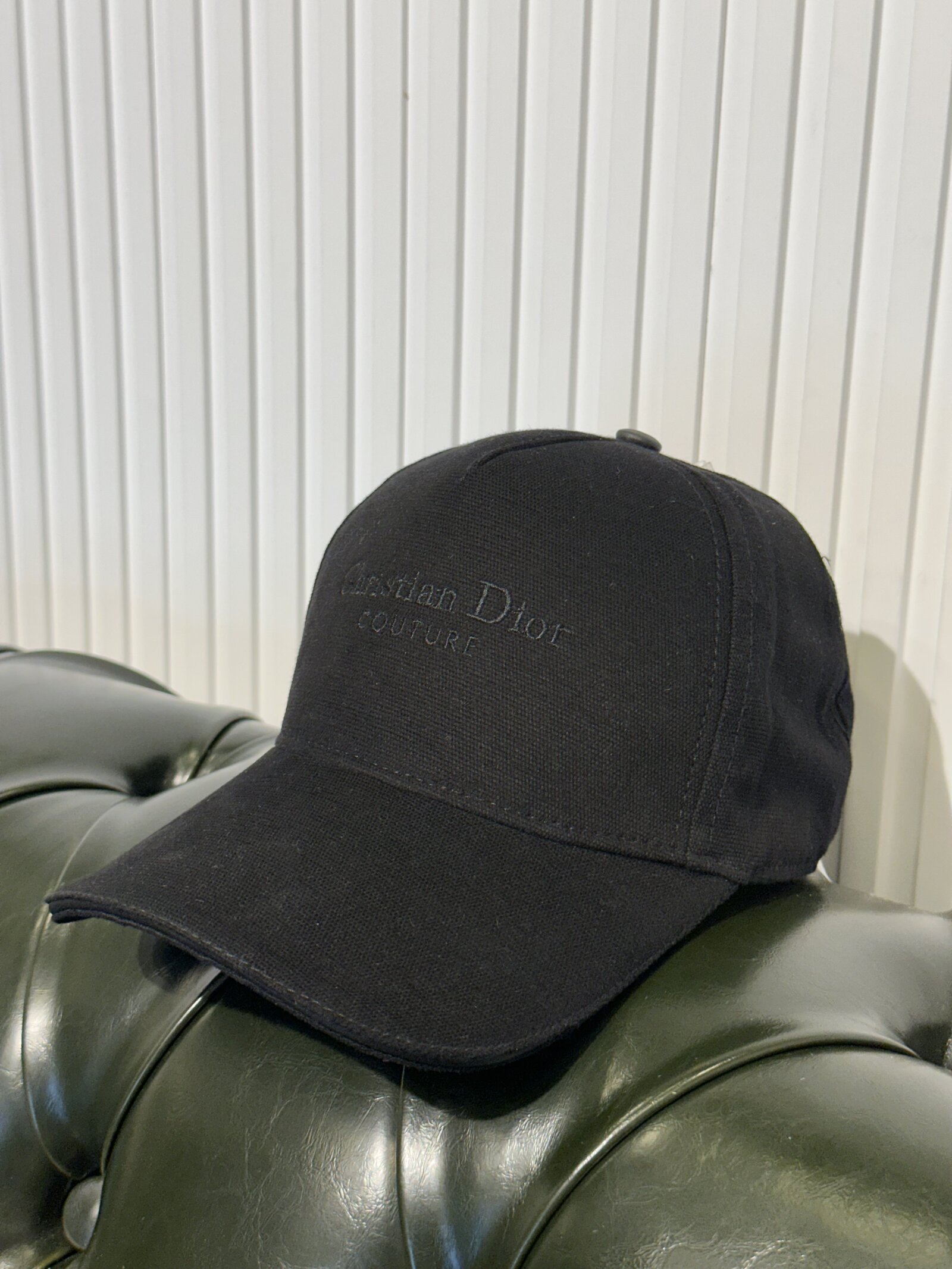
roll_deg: -1.1
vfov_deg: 39.7
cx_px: 476
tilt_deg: -14.2
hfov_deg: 30.3
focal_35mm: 48
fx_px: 1760
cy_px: 634
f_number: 1.78
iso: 64
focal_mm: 6.86
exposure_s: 1/100
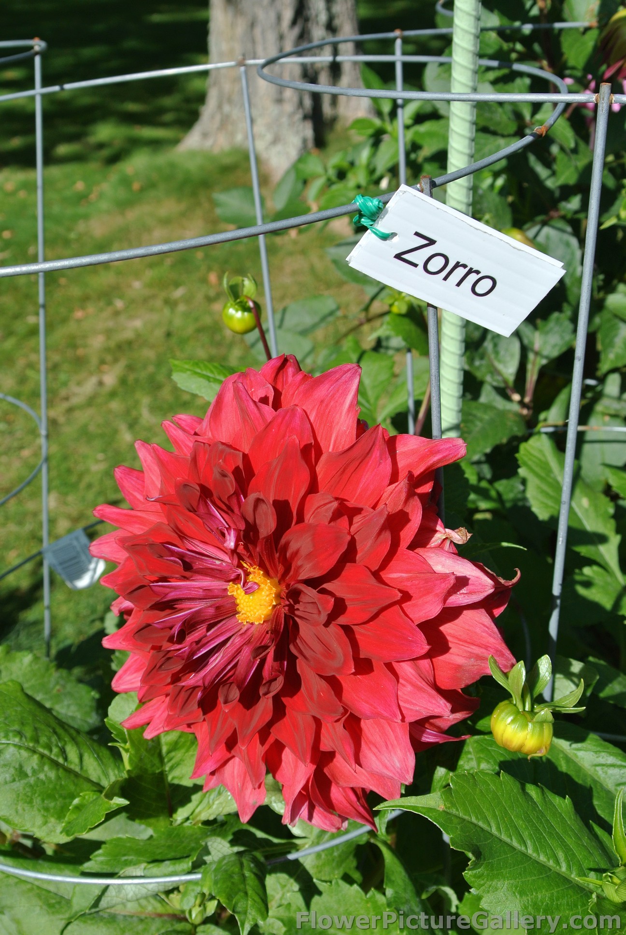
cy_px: 468
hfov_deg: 29.9
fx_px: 1170
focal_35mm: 45
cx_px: 313
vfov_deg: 43.6
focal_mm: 16.9
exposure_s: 1/400
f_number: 5
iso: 100
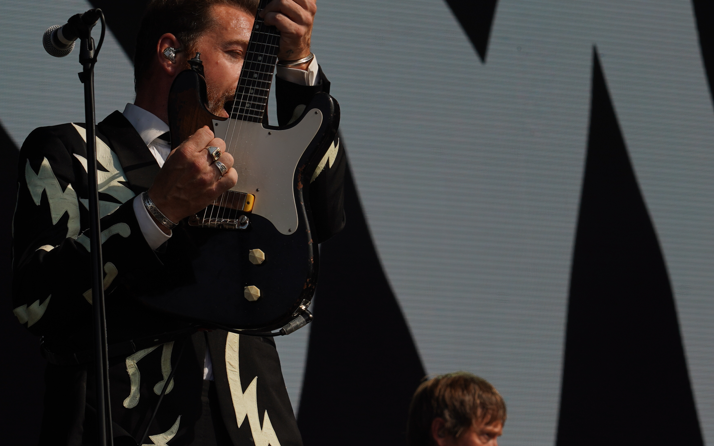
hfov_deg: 11.4
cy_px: 225
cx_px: 428
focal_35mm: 183
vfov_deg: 7.2
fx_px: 3561
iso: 100
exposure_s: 1/800
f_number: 8
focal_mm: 105
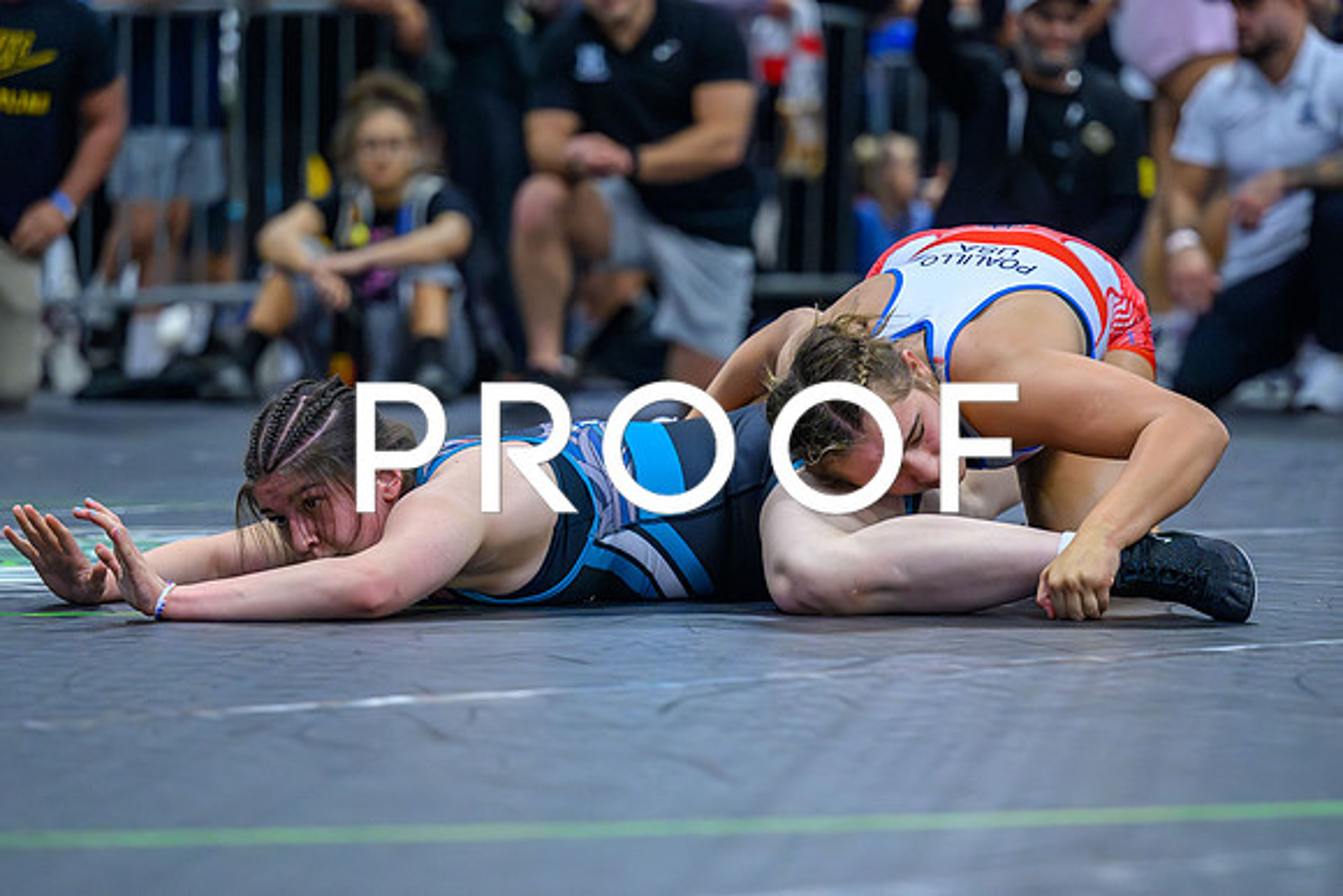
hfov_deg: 11.4
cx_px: 696
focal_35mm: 180
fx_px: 6714
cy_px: 503
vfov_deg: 7.6
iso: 14400
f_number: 2.8
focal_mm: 130
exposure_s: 1/800
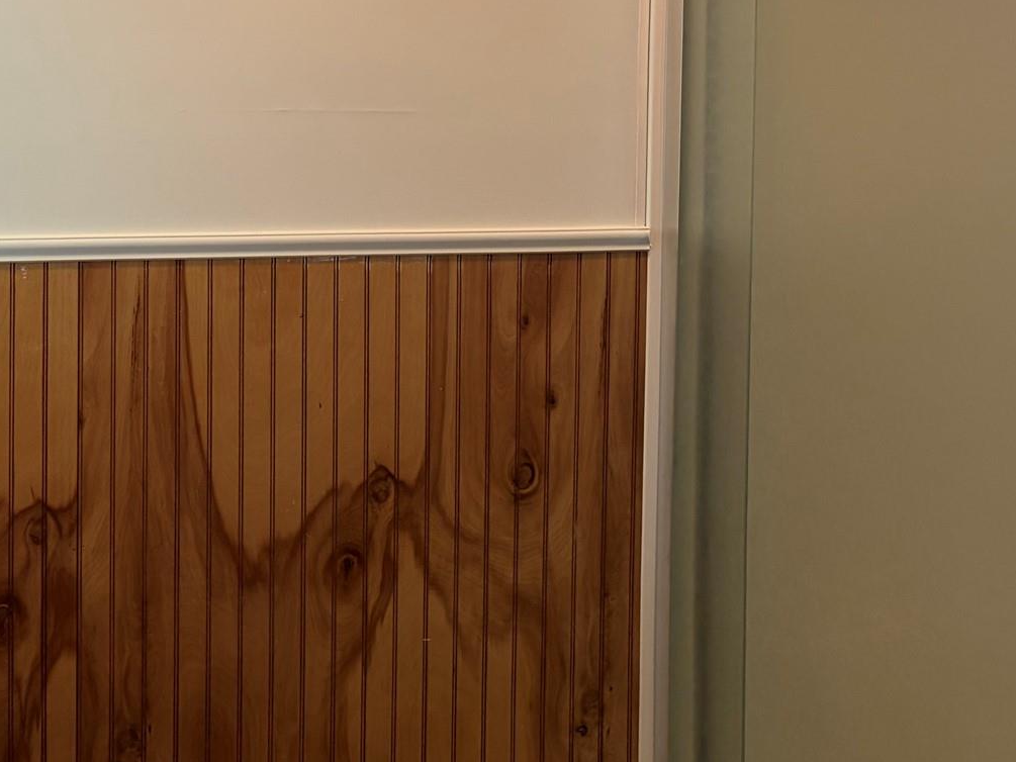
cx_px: 142
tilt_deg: -1.3
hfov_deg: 34.5
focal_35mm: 53
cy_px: 108
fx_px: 1556
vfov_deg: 26.8
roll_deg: +1.5
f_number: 1.6
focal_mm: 5.96
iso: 250
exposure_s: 1/60
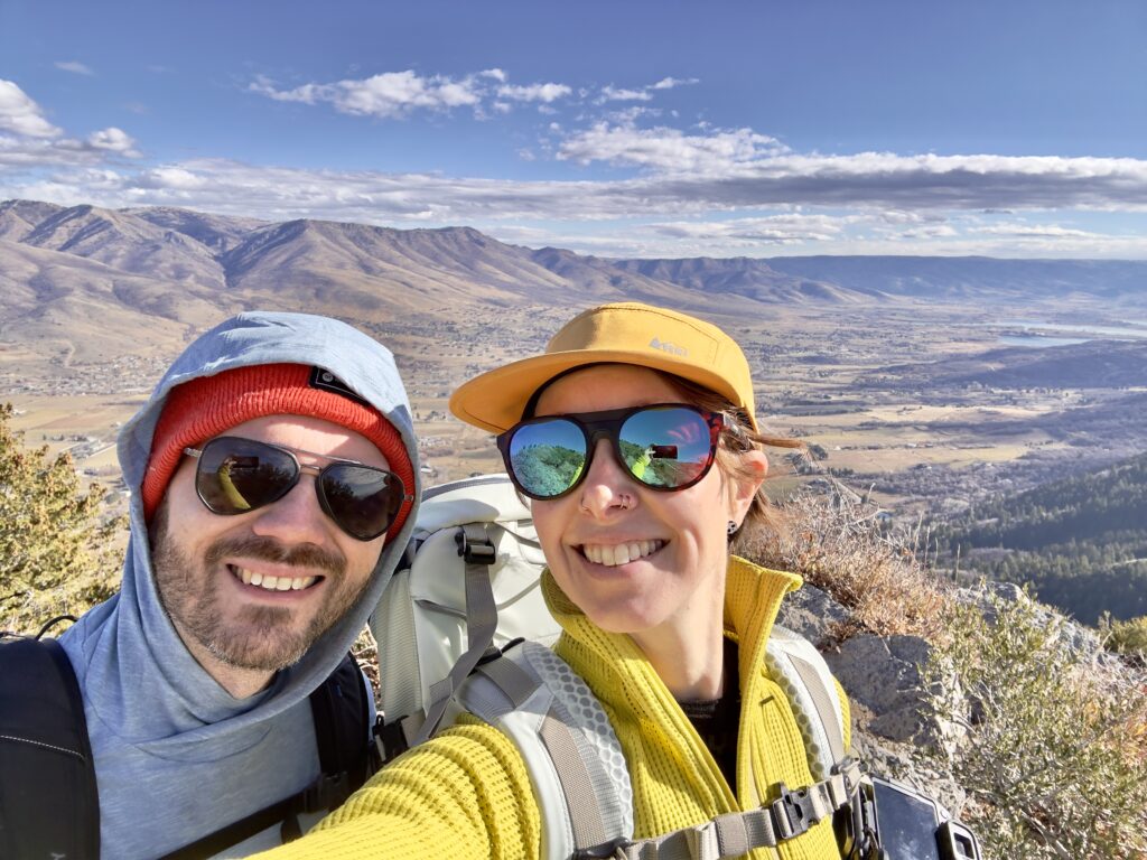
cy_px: 430
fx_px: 762
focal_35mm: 23
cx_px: 574
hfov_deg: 73.9
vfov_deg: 58.9
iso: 25
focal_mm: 2.69
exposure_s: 1/730
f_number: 1.9
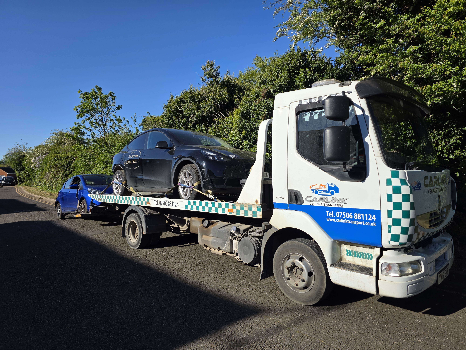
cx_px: 233
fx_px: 310
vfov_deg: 58.9
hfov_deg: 73.9
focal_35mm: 23
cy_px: 175
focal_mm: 6.3
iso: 80
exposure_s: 1/6574
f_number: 1.7
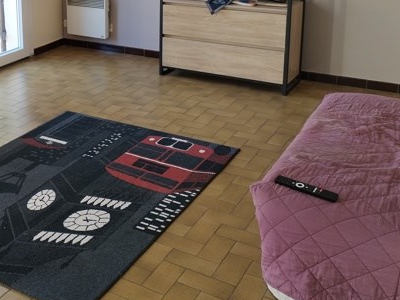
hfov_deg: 31.7
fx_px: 670
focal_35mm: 58
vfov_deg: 24.5
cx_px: 44
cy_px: 28
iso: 182
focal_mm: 4.75
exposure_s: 1/100
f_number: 1.8
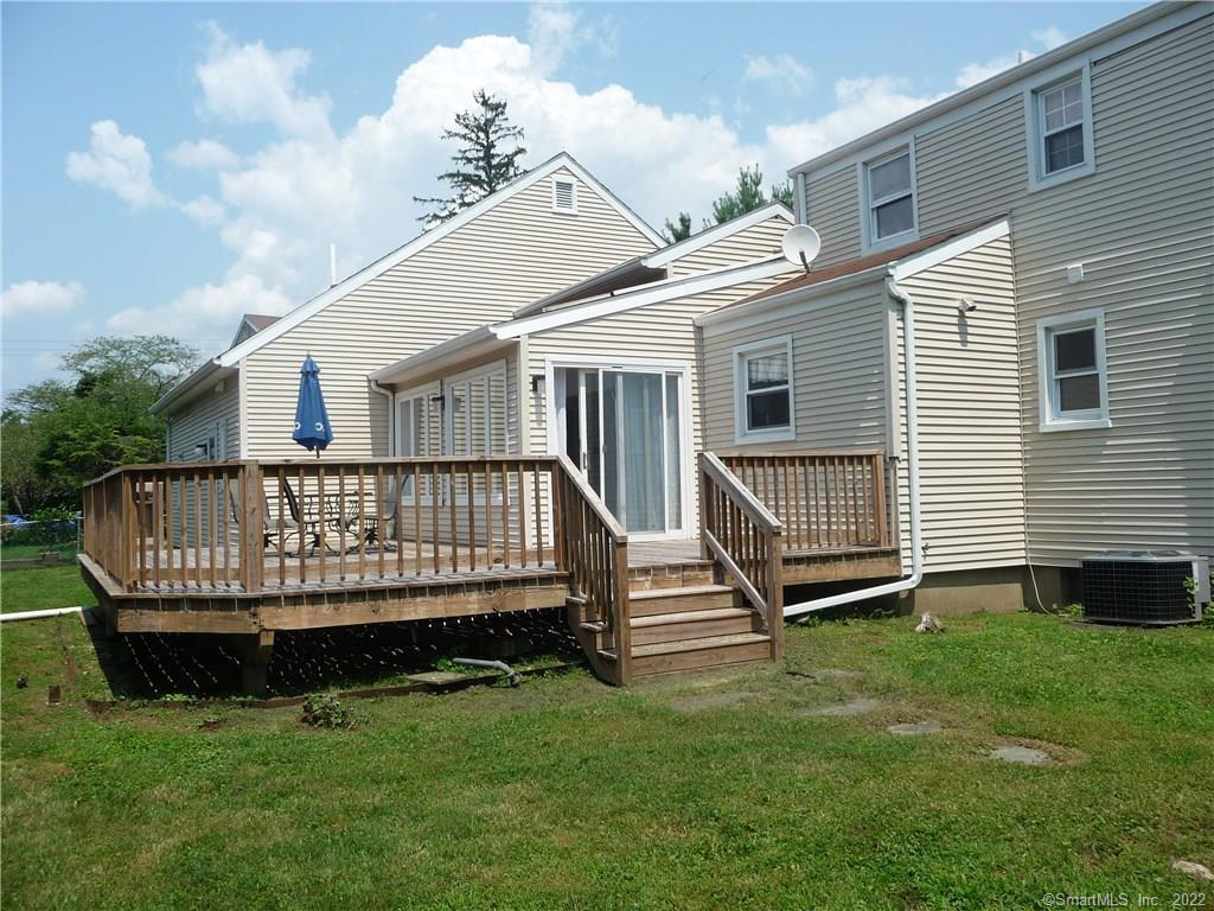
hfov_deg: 63.4
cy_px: 456
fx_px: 982
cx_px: 607
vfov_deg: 49.7
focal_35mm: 28
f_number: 8
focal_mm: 4.7
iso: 100
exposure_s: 1/250
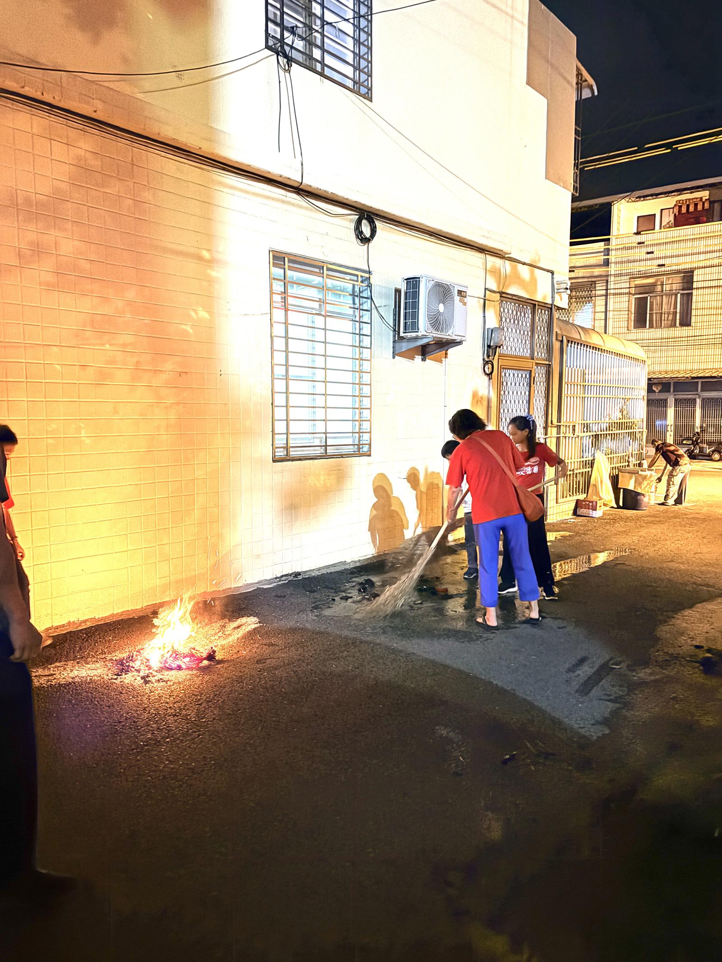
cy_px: 481
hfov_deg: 53.1
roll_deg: -0.1
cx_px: 361
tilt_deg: -6.0
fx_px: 723
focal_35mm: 26
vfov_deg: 67.3
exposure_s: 1/24
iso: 1000
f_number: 1.6
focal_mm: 5.96
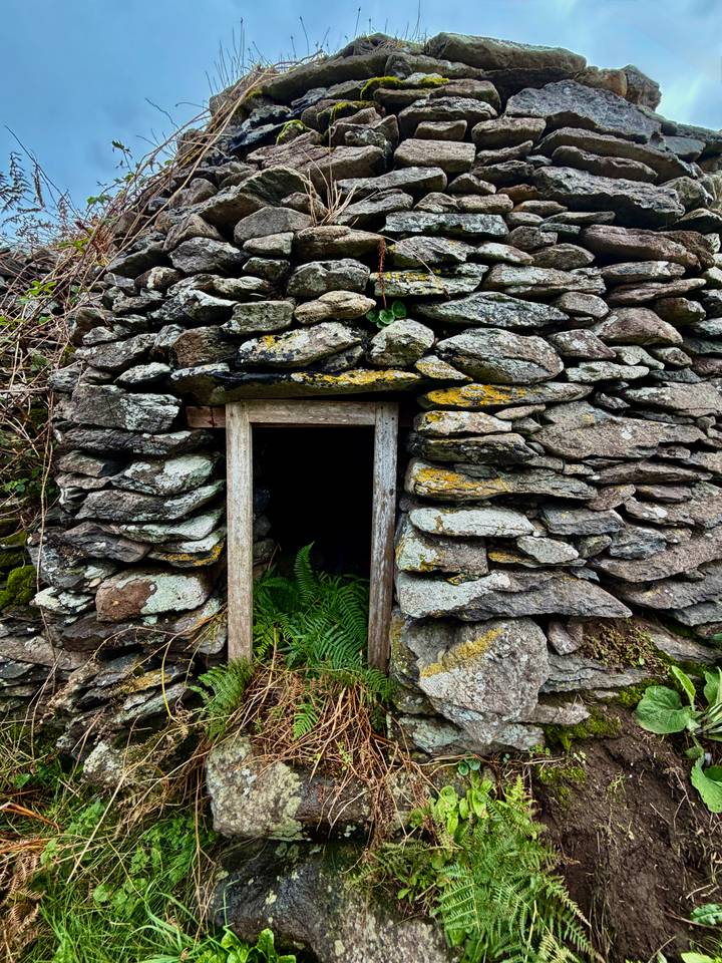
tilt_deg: -5.6
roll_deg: +0.6
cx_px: 361
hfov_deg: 85.7
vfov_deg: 102.1
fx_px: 389
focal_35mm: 14
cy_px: 482
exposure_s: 1/121
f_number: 2.2
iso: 160
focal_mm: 2.22
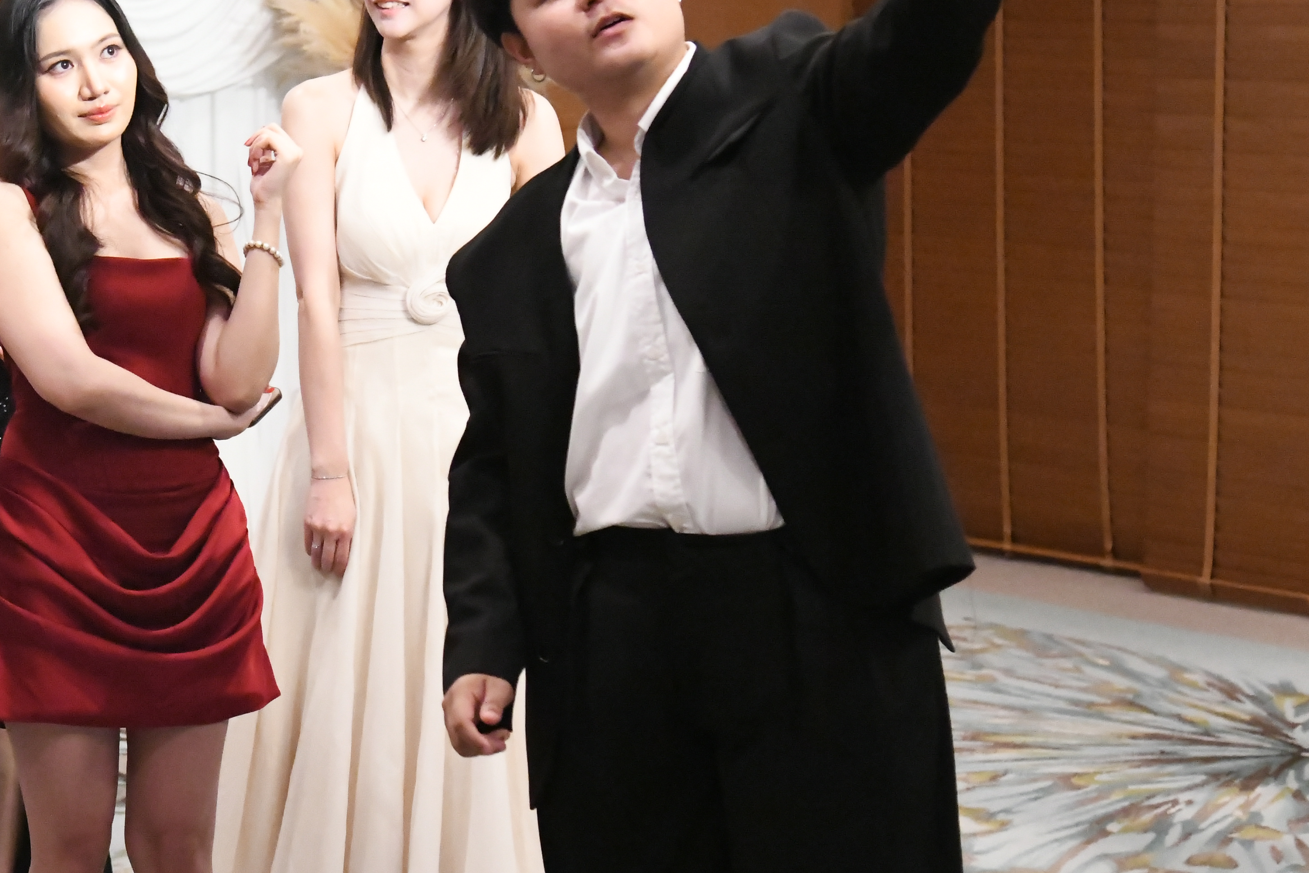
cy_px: 224
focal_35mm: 98
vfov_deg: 13.9
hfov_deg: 20.4
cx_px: 139
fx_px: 3563
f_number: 4
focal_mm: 46
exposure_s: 1/400
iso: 16000
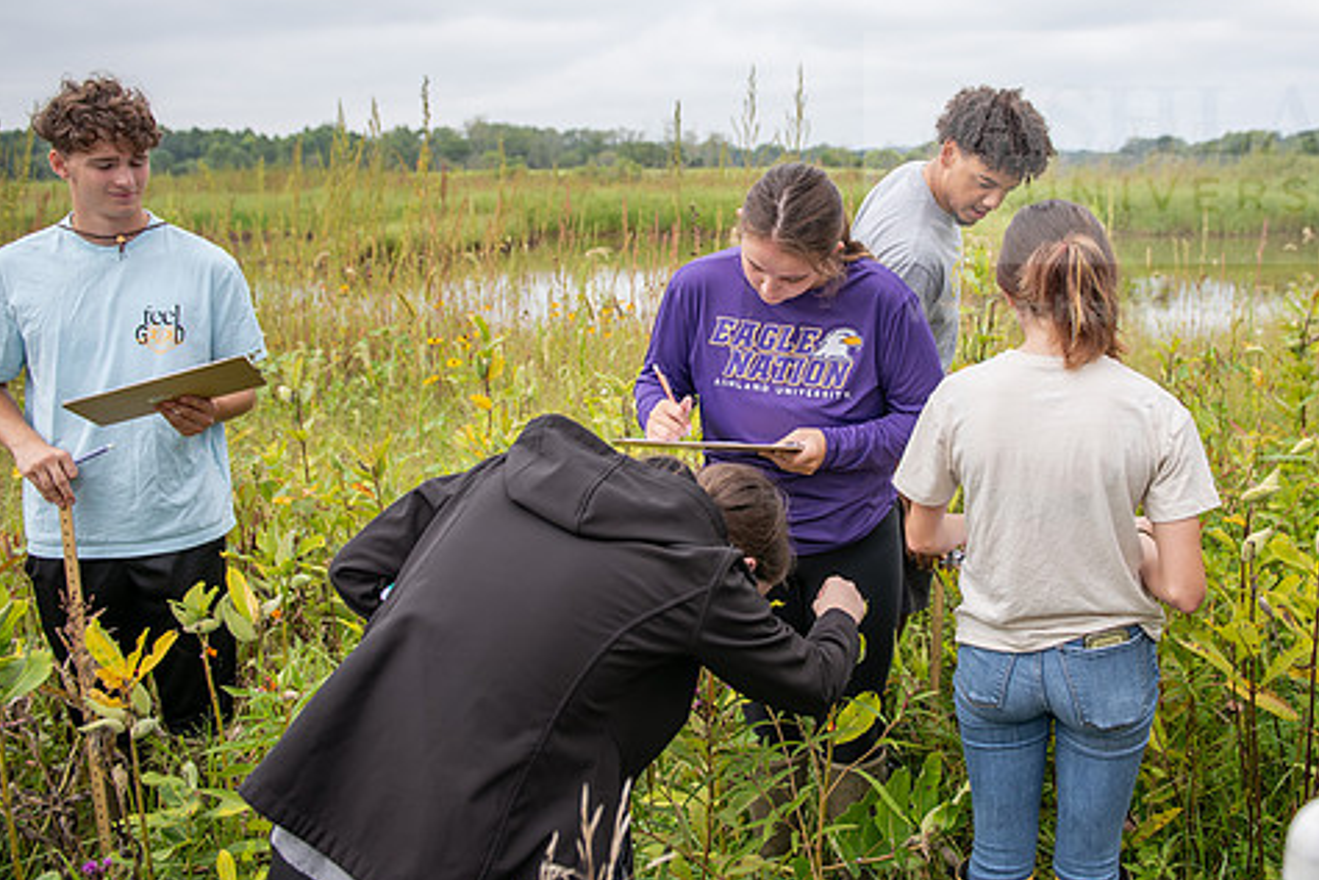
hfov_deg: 56.8
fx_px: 1209
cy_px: 368
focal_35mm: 33
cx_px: 780
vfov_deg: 39.9
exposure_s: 1/400
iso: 100
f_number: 3.5
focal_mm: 27
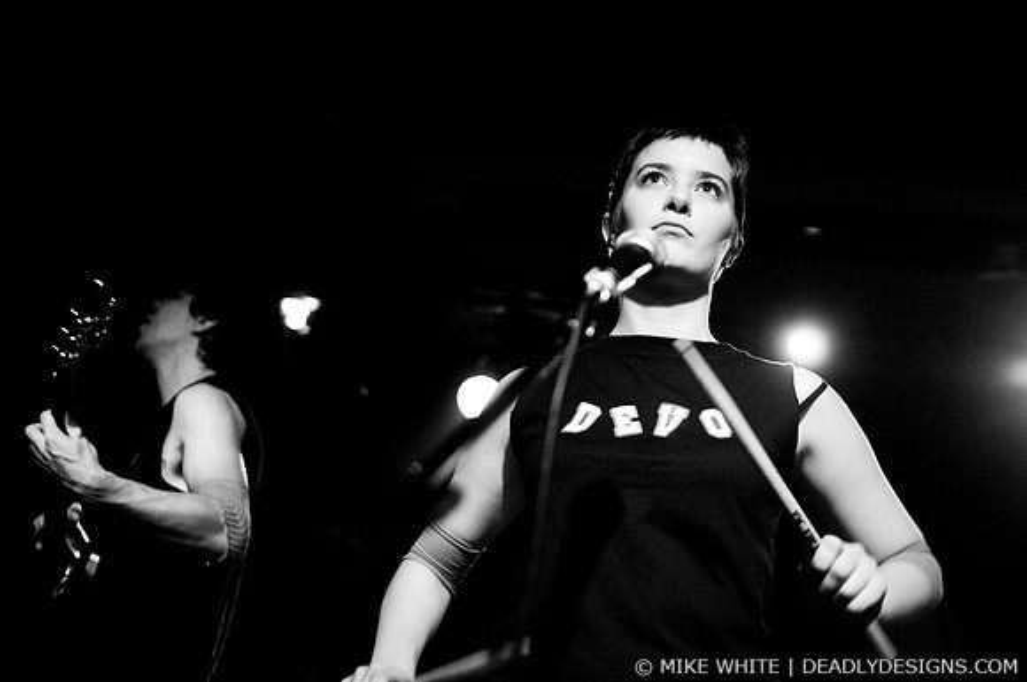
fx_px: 1282
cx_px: 514
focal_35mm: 45
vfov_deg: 29.8
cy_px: 341
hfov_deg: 43.7
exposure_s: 1/160
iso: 1250
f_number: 1.8
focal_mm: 30
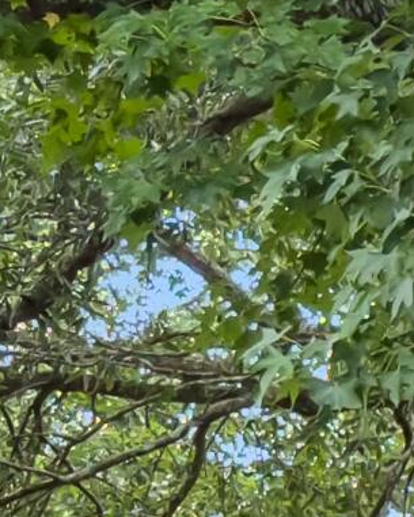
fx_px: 4470
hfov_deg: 4.6
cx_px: 1915
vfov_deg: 6.4
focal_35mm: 292
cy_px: 1060
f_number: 1.8
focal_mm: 6.76
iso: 64
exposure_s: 1/500
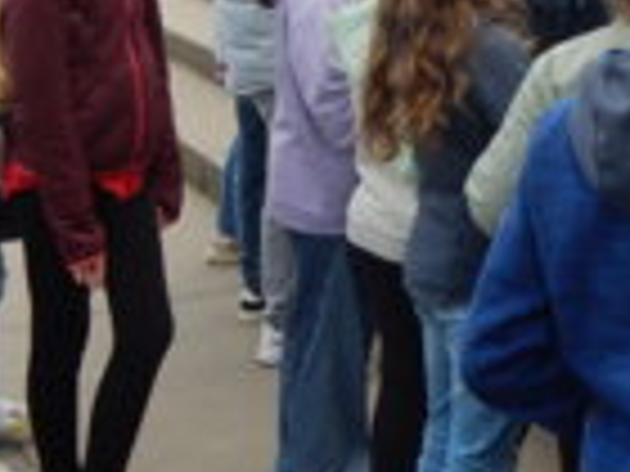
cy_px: -54
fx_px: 1875
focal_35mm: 103
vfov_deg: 14.0
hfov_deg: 18.0
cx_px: 778
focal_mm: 6.4
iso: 125
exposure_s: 1/320
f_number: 4
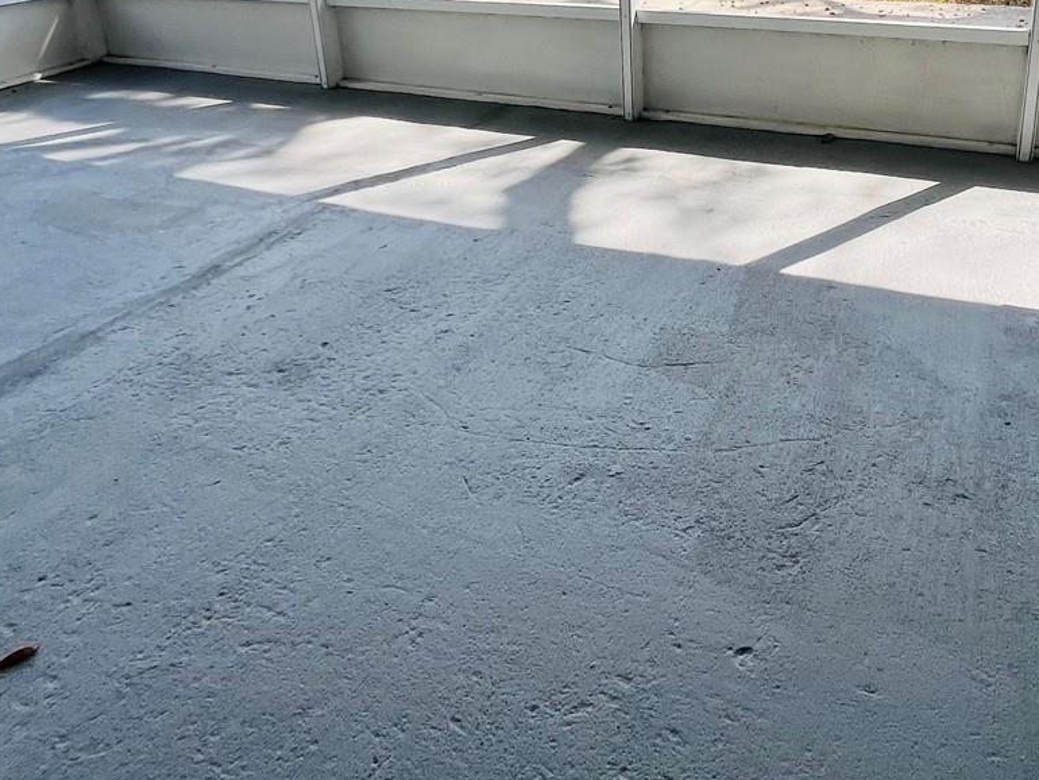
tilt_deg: -18.4
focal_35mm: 27
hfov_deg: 63.6
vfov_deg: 47.8
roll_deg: +1.0
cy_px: 128
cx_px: 694
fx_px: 811
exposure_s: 1/355
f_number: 1.8
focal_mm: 1.57
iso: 32
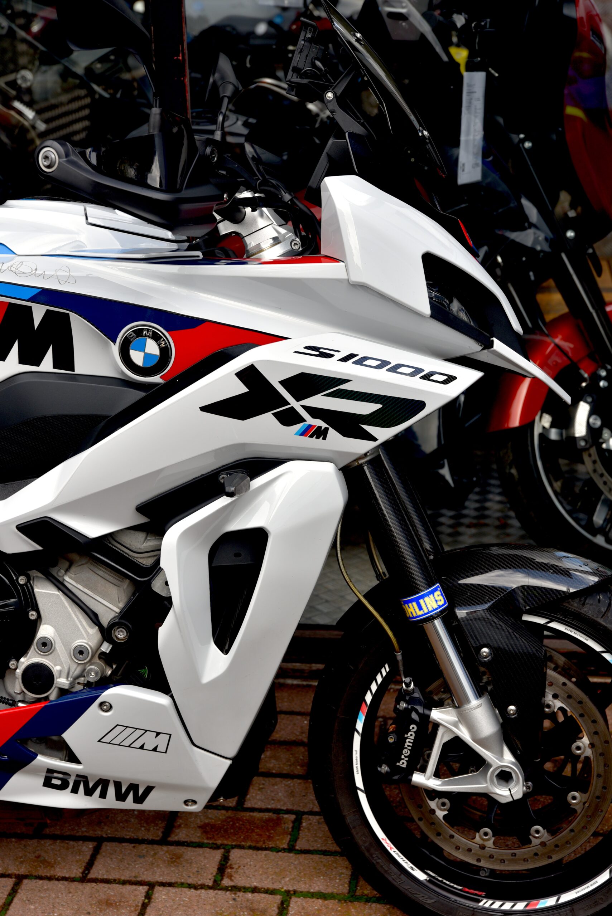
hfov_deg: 22.6
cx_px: 306
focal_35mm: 60
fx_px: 1528
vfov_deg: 33.4
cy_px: 458
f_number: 6.3
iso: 200
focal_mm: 60
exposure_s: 1/160
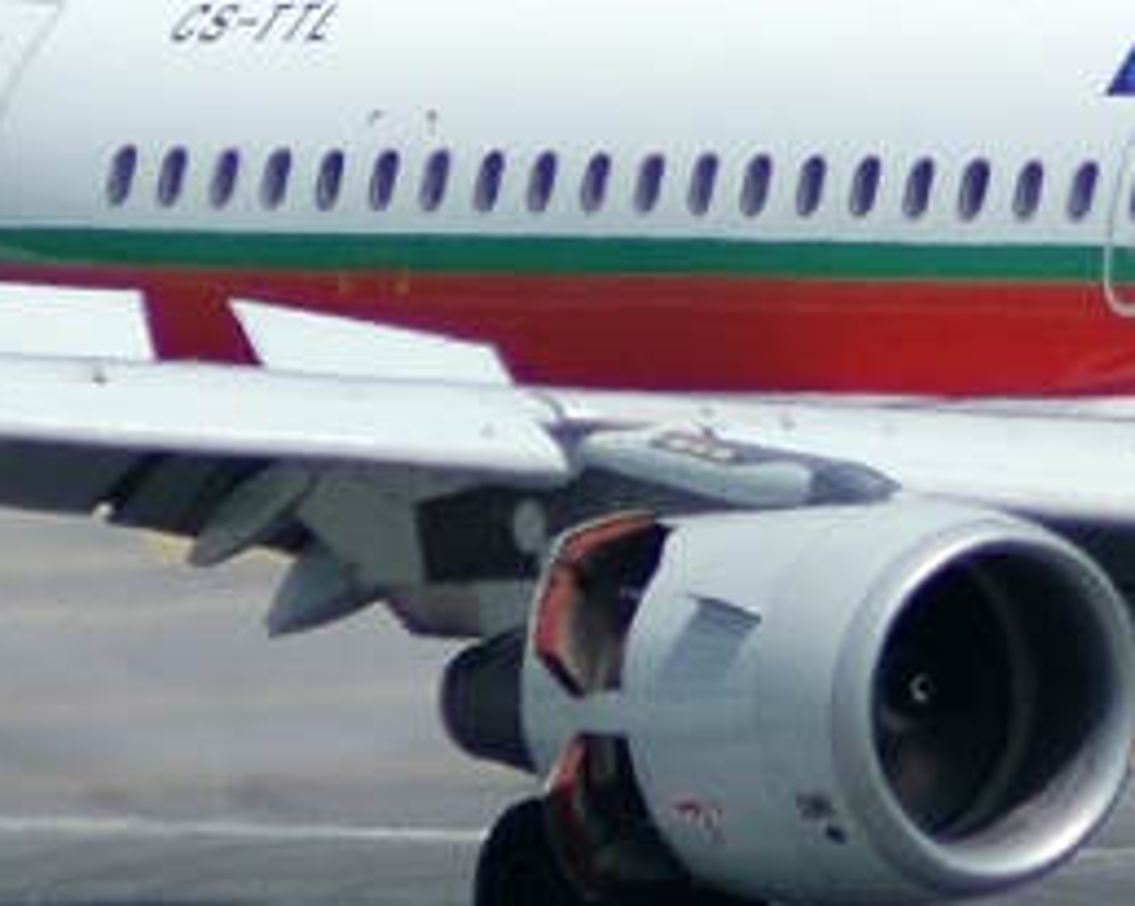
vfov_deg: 0.8
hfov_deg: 1.0
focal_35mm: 1966
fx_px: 65991
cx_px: 726
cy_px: 136
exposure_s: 1/1250
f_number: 6
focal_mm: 300
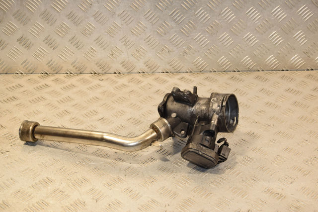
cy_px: 106
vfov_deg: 22.6
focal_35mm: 60
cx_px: 159
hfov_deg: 33.4
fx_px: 530
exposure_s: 1/200
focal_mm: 40
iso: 800
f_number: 7.1
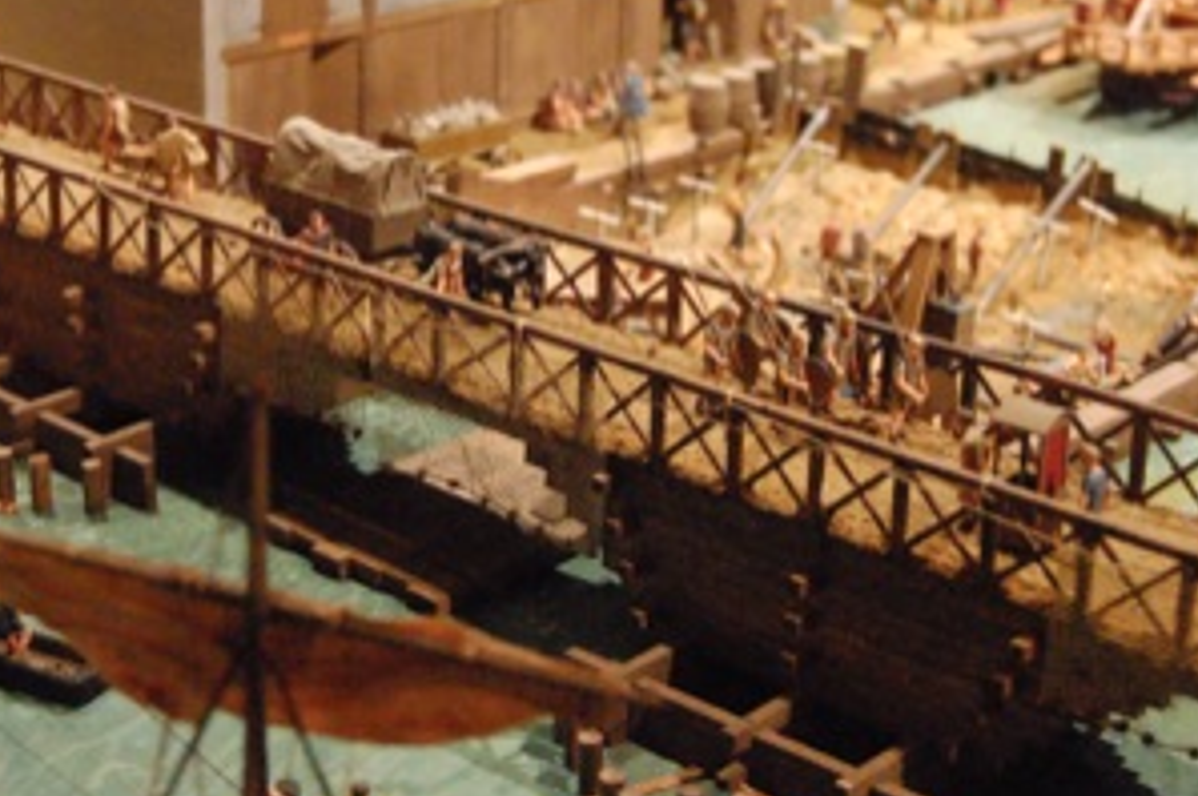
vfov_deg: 18.1
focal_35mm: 75
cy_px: 267
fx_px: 2487
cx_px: 523
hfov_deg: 27.1
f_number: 6.3
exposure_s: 1/13
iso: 3200
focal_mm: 31
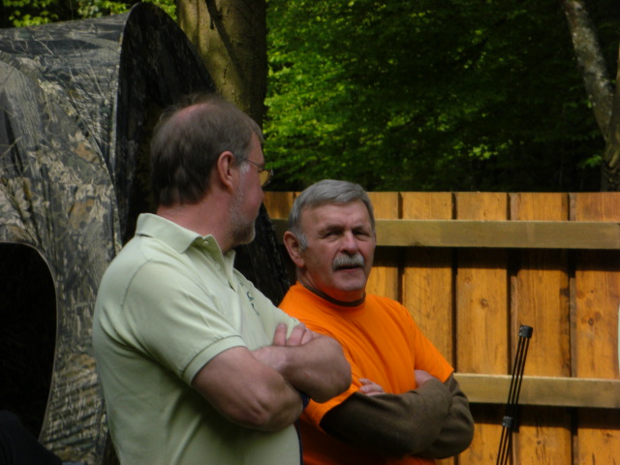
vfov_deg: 5.6
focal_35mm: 266
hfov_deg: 7.4
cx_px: 310
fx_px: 4764
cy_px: 232
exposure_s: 1/320
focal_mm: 44.1
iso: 100
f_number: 5.3
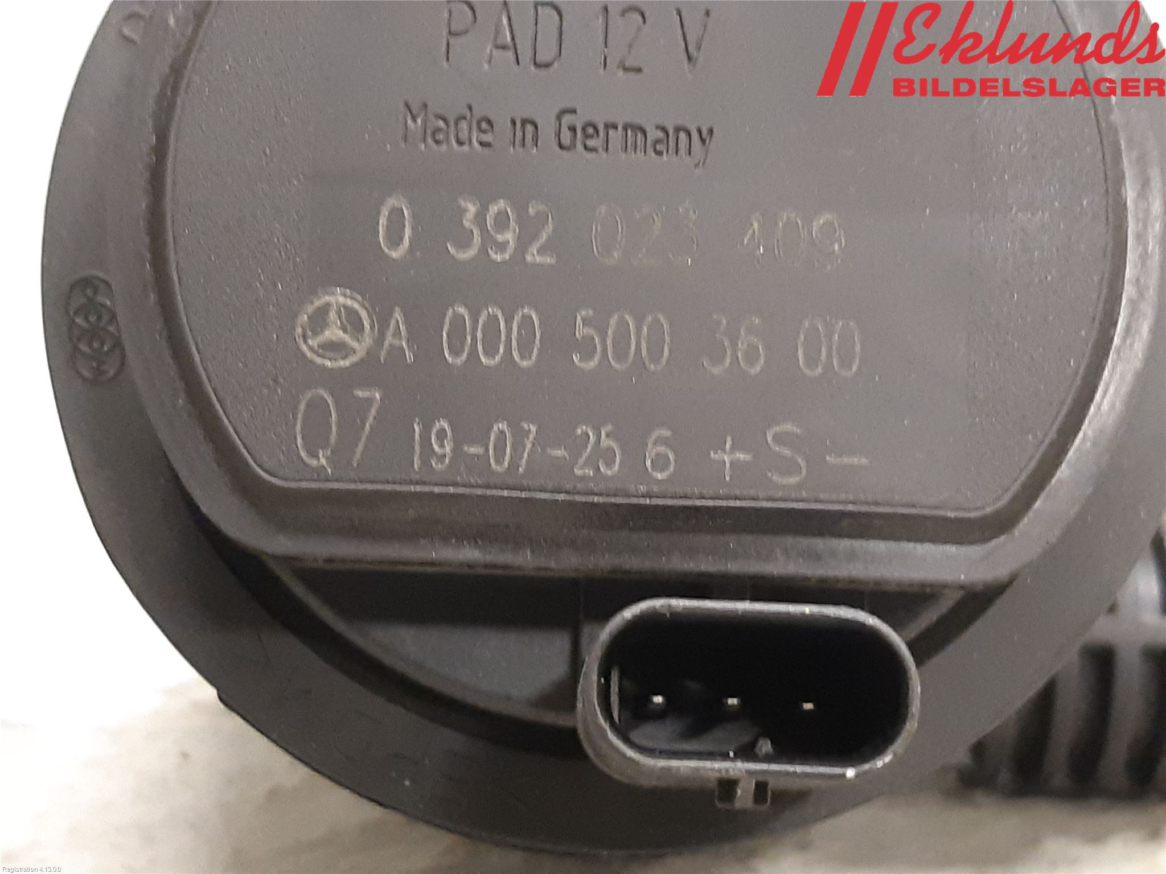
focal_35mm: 26
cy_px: 437
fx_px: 876
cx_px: 583
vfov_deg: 53.1
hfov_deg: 67.3
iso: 320
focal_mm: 3.93
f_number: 1.7
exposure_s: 1/25
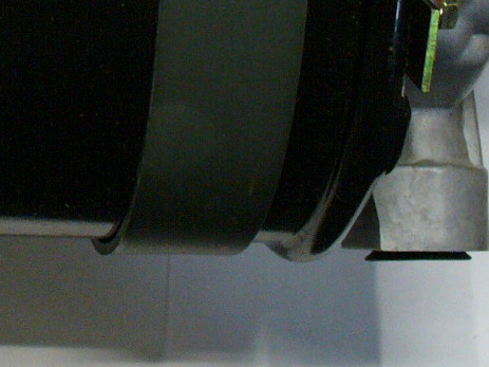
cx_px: -152
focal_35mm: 128
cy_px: -184
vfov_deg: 11.1
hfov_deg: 14.7
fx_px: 1808
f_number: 2.8
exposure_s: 1/25
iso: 200
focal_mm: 6.1
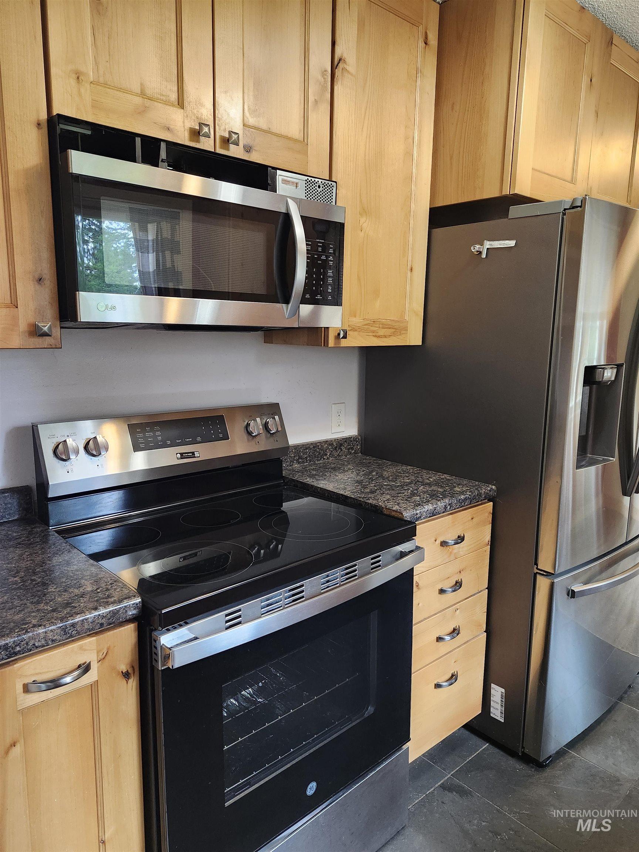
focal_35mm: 23
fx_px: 566
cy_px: 426
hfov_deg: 58.9
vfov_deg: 73.9
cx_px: 320
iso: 1000
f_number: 1.8
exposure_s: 1/120
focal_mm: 5.54
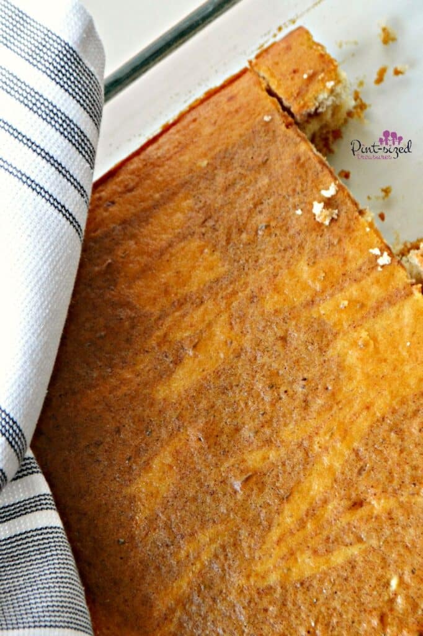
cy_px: 318
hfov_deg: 18.9
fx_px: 1270
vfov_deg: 28.1
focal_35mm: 72
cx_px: 212
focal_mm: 48
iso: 400
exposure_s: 1/100
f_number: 5.3
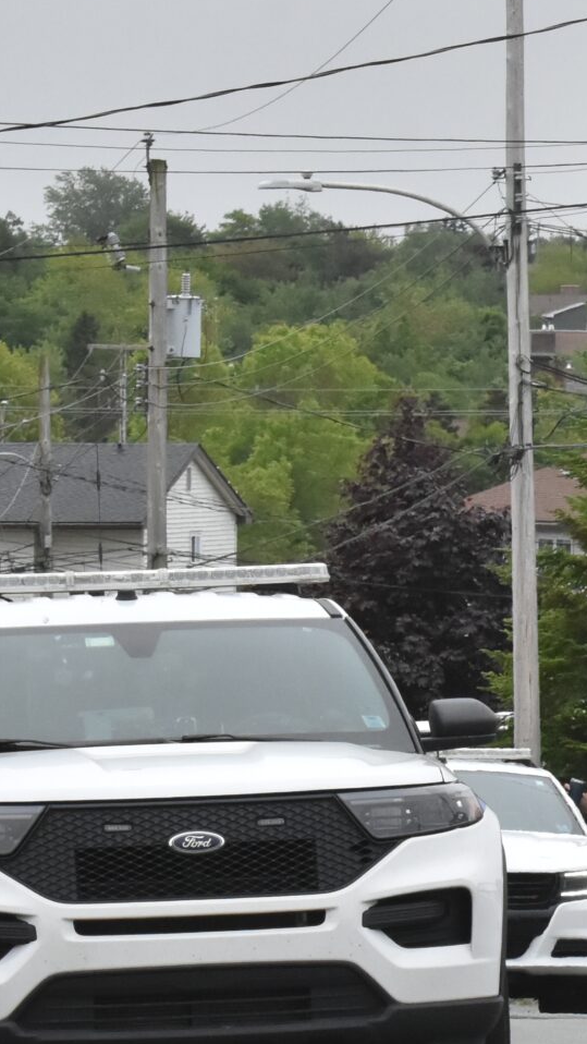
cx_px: 1218
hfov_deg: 4.1
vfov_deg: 7.3
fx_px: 8134
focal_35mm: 294
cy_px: 774
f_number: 8
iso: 1600
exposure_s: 1/2000
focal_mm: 70
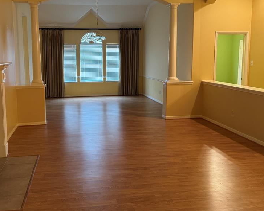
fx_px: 258
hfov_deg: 53.6
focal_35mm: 33
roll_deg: +1.1
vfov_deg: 44.4
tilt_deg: -7.1
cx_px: 98
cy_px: 86
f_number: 1.78
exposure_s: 1/60
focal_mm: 6.76
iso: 500
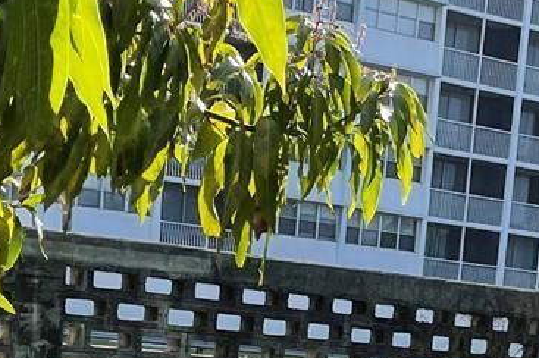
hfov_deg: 17.2
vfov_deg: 10.7
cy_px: 685
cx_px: 426
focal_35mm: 118
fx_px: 1765
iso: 32
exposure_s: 1/1667
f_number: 1.6
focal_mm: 4.2
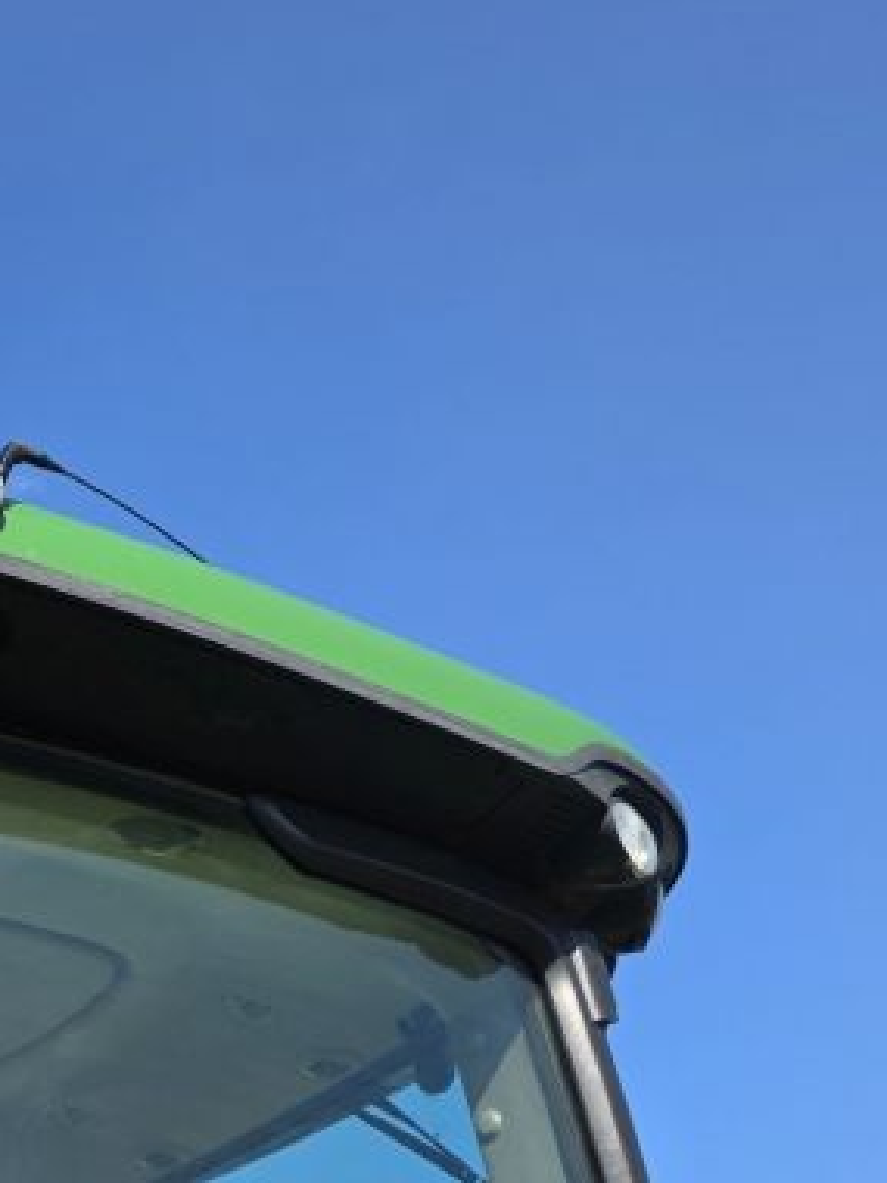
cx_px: 47
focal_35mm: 62
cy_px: 984
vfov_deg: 30.3
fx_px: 2118
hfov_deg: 22.9
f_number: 1.7
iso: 80
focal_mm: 6.3
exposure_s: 1/3972
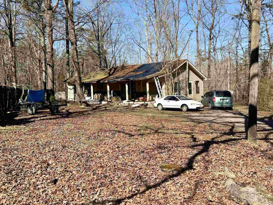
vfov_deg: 41.8
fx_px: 268
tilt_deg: -2.2
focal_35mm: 34
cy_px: 96
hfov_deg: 53.9
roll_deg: +2.3
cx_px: 150
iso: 80
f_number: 1.78
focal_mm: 6.76
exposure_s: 1/3759
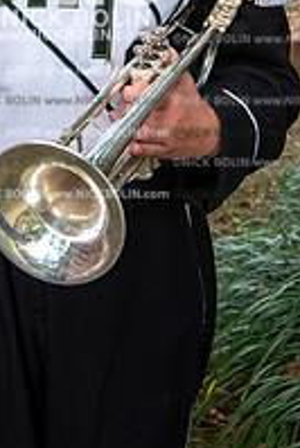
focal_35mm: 113
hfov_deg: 12.1
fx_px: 1410
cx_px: 65
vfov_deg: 17.6
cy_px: -23
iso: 500
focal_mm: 50
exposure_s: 1/100
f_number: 8
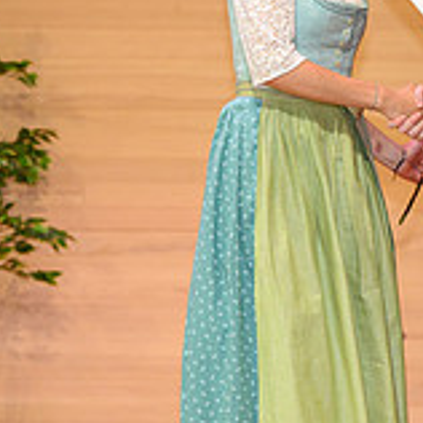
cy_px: 193
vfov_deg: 4.6
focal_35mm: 380
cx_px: 407
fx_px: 5254
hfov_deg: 4.6
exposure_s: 1/200
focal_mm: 105
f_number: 5
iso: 2000
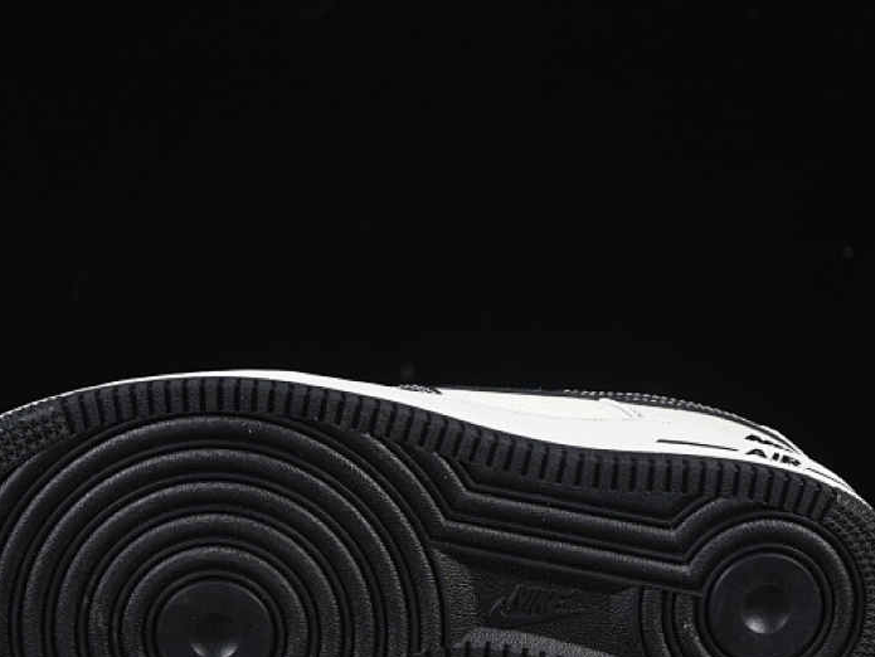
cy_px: 452
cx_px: 395
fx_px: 2833
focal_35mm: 112
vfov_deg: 13.2
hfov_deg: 17.6
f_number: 6.3
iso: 160
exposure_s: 1/60
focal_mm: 50
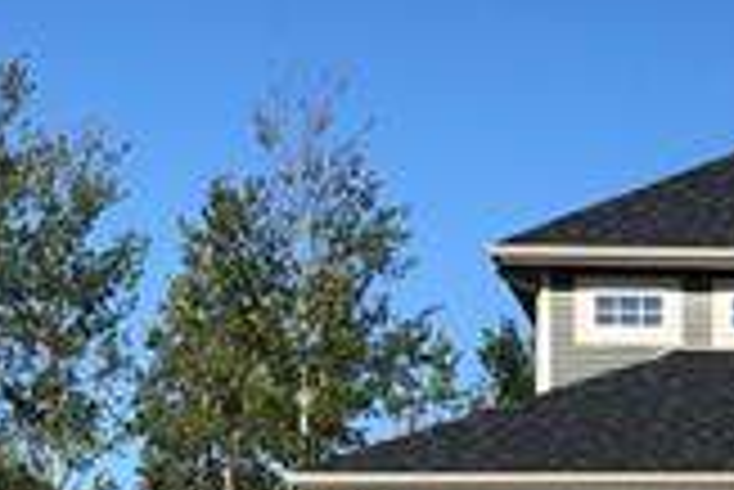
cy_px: 560
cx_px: 1162
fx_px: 2326
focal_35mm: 114
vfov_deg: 11.8
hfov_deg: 16.1
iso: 20
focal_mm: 4
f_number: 1.8
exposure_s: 1/2315
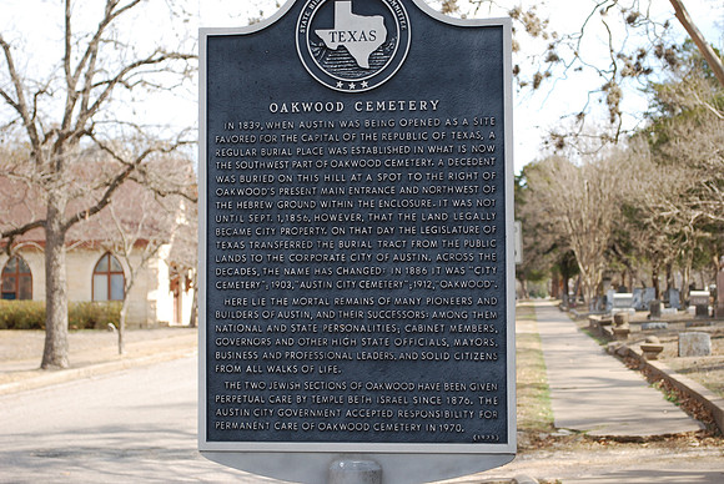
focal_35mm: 69
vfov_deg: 19.8
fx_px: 1389
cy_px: 242
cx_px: 362
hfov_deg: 29.2
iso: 100
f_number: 5.6
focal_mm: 46
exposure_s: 1/125
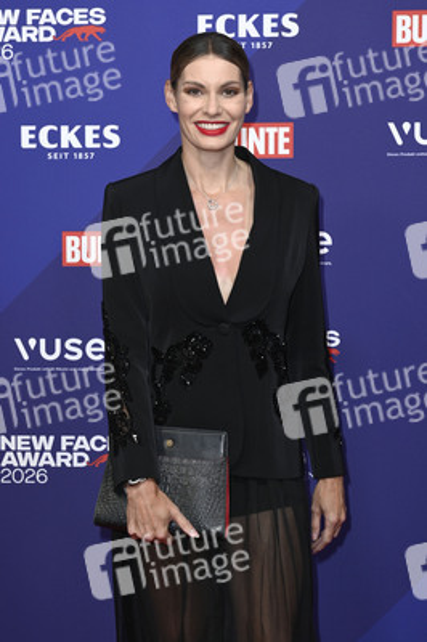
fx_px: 1247
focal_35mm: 70
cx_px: 214
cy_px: 321
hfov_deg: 19.4
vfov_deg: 28.9
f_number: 5.6
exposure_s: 1/250
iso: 500
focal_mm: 70
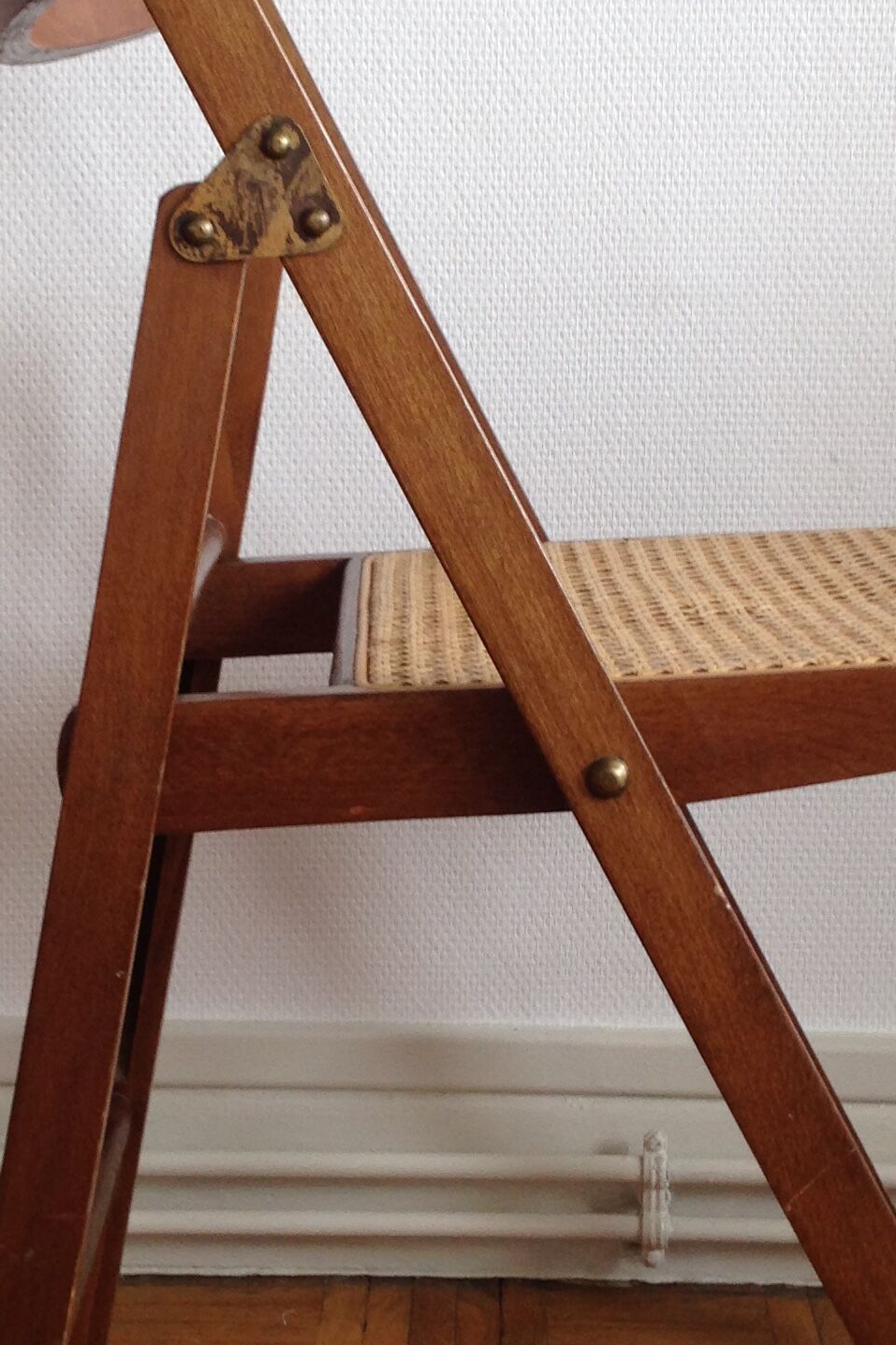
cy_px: 620
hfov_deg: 17.5
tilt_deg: -10.0
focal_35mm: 78
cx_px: 531
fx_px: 2912
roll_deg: -0.9
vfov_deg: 26.0
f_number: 2.4
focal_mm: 4.12
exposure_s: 1/60
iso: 50
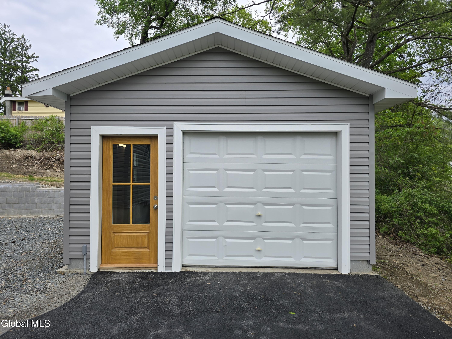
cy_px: 170
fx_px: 300
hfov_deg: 73.9
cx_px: 226
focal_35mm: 23
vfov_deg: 58.9
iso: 12
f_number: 1.7
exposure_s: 1/525
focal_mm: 6.3
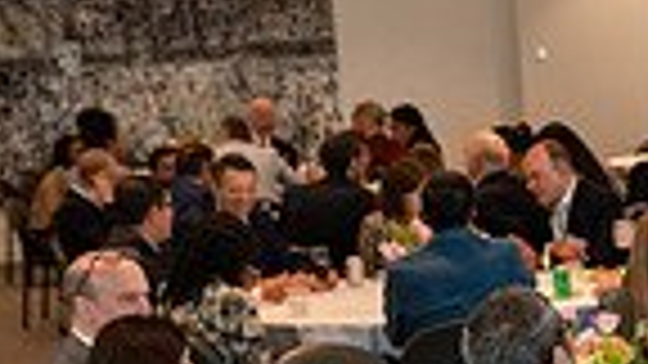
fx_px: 2320
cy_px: 463
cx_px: 1071
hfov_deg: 14.4
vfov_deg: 8.9
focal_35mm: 135
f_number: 4
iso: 1250
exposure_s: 1/200
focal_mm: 32
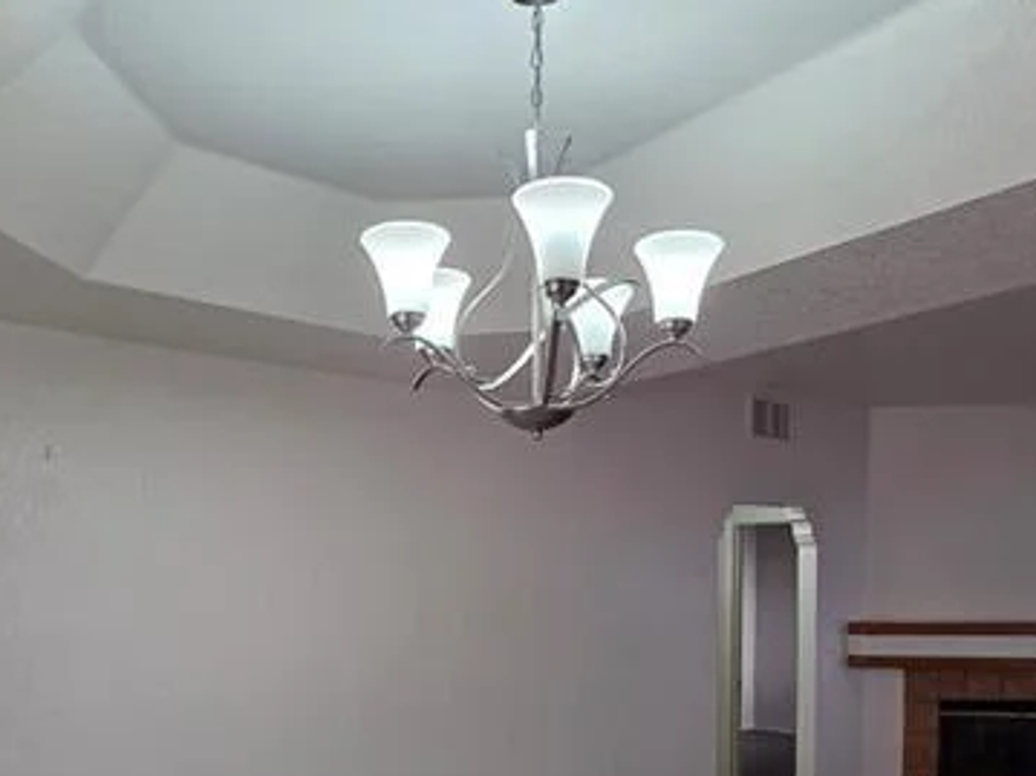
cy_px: 623
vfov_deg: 45.7
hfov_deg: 61.5
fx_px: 868
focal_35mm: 29
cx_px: 456
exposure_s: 1/120
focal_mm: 2.2
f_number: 1.9
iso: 100
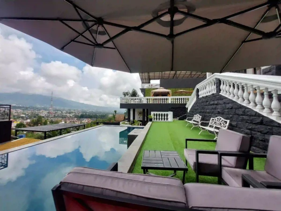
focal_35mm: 13
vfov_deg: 89.9
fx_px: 106
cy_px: 106
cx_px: 140
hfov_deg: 106.2
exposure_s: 1/995
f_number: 2.2
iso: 50
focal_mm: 1.74
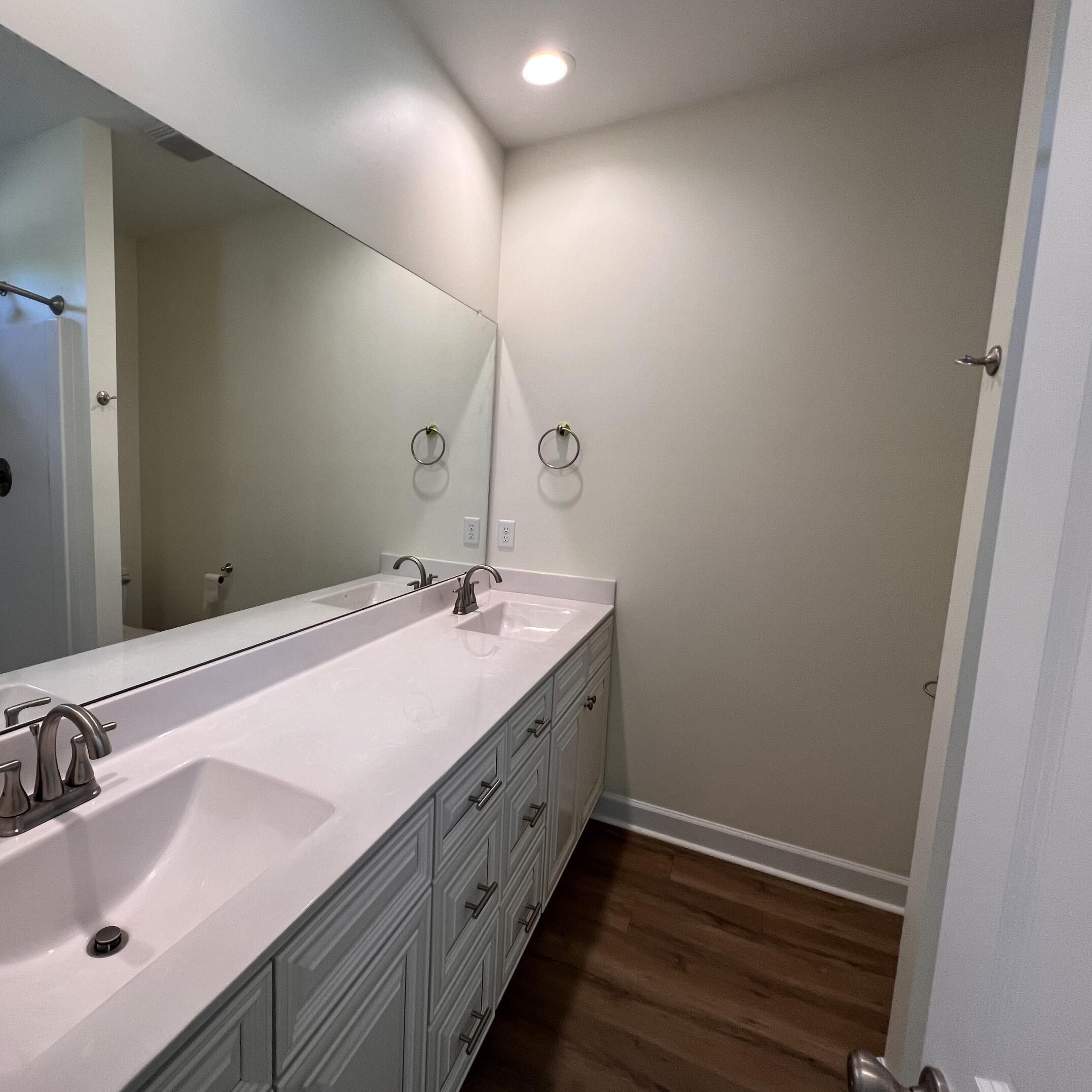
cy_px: 540
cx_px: 396
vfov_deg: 87.4
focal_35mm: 16
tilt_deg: -7.0
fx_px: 571
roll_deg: -1.0
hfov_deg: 85.4
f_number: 1.8
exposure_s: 1/120
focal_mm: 1.57
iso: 100
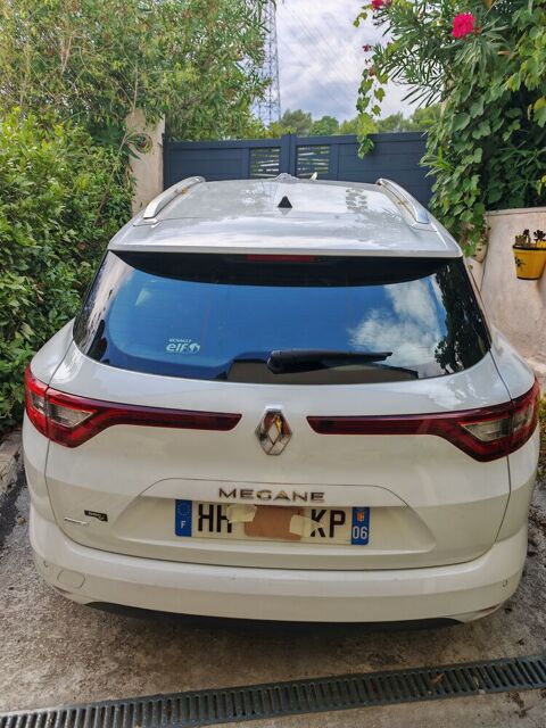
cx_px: 273
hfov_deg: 51.4
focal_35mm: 27
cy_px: 364
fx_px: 568
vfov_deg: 65.3
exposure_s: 1/930
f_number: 2
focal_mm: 6.83
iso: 50
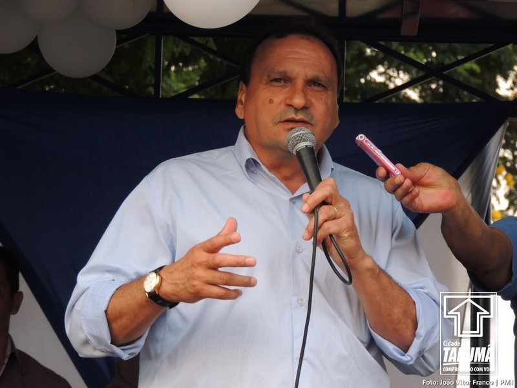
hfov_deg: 7.9
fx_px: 3734
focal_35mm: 250
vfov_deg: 5.9
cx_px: 258
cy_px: 194
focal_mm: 44.5
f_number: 4.7
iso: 400
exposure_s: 1/125
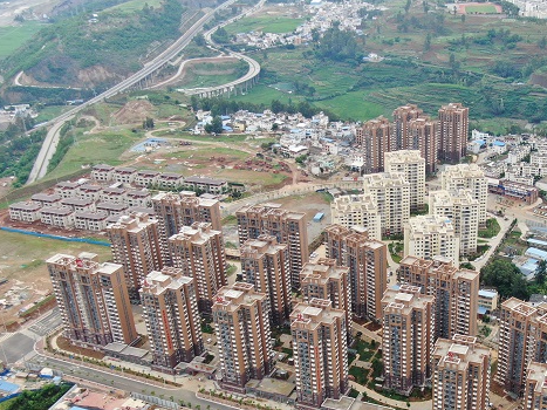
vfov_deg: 29.9
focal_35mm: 48
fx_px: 758
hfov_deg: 39.2
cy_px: 298
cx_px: 364
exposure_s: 1/100
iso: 100
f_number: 3.1
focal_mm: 5.45
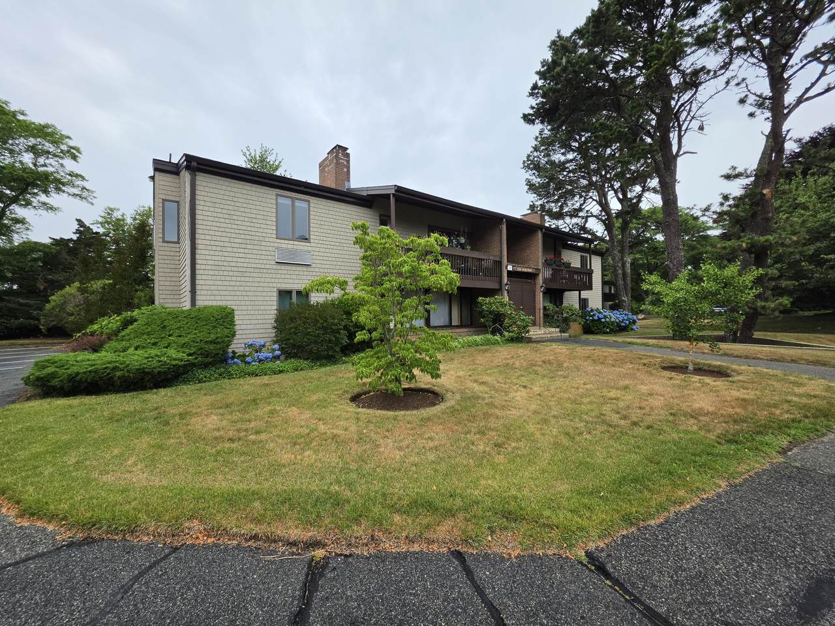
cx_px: 418
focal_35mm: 13
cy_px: 313
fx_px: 314
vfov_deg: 89.9
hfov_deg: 106.2
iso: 32
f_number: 1.9
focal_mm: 2.2
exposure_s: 1/603
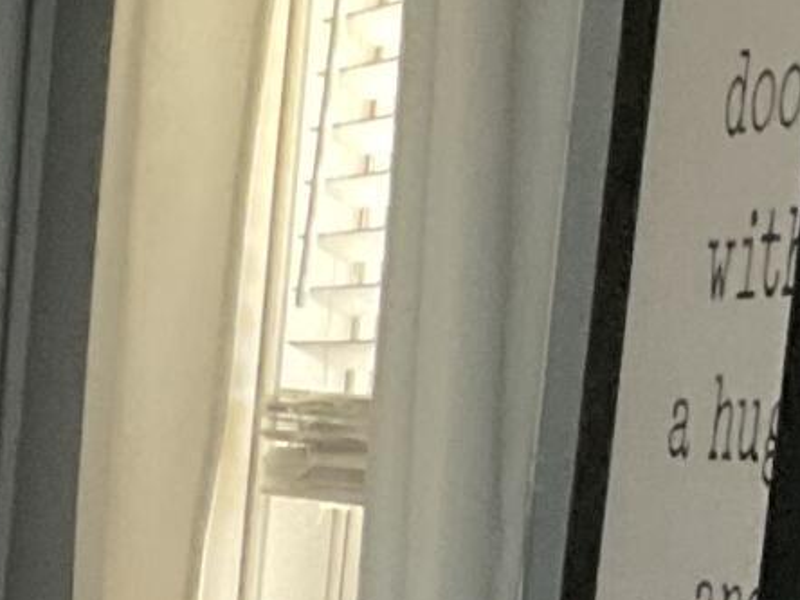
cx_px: -1505
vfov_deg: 7.0
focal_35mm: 196
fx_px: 4530
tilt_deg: -15.4
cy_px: 1557
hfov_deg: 8.6
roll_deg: -1.9
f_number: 1.8
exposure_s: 1/60
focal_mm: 3
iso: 250
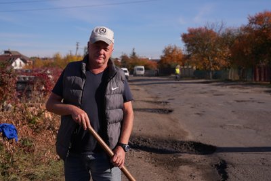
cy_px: 90
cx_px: 136
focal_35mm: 49
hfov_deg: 40.3
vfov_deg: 27.5
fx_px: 369
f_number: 5
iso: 100
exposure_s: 1/800
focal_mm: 49
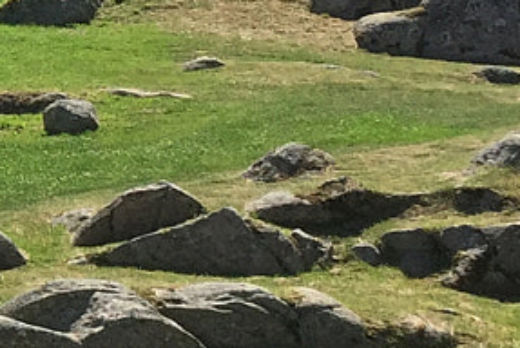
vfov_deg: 8.2
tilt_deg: +5.3
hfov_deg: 11.0
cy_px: 44
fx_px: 2429
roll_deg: -0.1
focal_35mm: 168
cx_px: -569
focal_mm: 4.15
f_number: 2.2
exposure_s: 1/1799
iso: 32
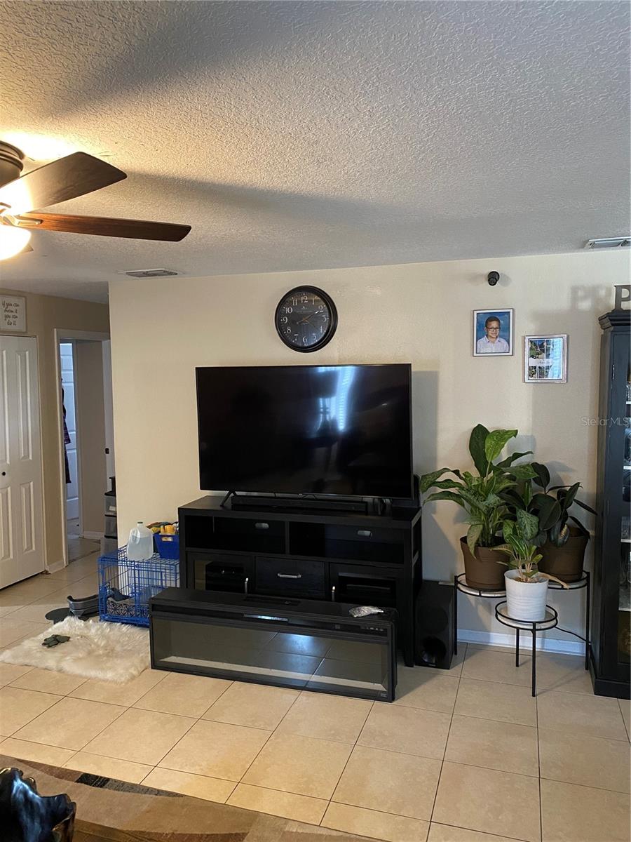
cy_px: 421
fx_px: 632
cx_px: 316
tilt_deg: -3.7
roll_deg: -0.1
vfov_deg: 67.3
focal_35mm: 26
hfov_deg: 53.1
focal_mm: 4.25
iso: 320
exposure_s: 1/40
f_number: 1.8
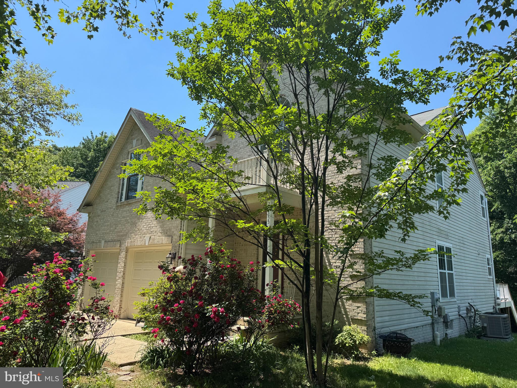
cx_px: 258
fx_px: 358
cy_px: 194
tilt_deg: +12.4
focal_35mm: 24
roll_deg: -1.3
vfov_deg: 56.8
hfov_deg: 71.6
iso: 80
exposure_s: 1/2105
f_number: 1.78
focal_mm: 6.76
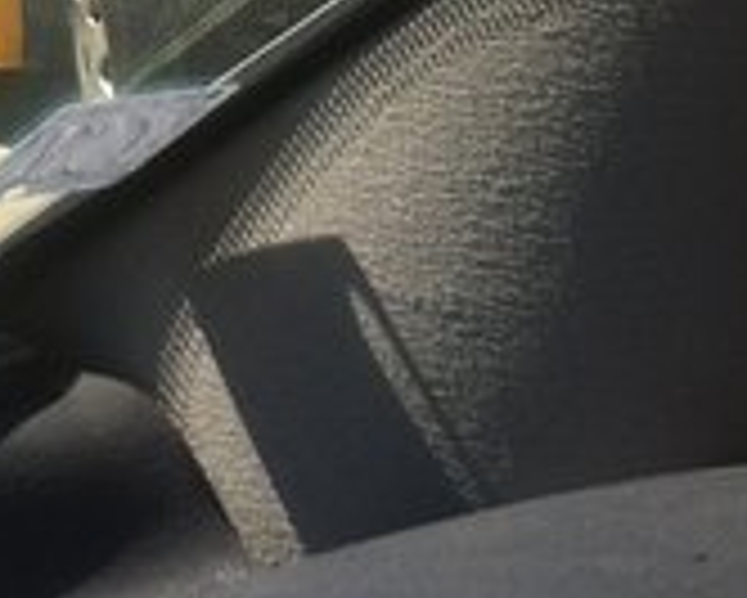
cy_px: -414
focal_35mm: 144
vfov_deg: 10.2
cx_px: 34
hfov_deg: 13.2
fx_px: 3185
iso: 80
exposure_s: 1/943
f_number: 2.8
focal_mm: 3.85
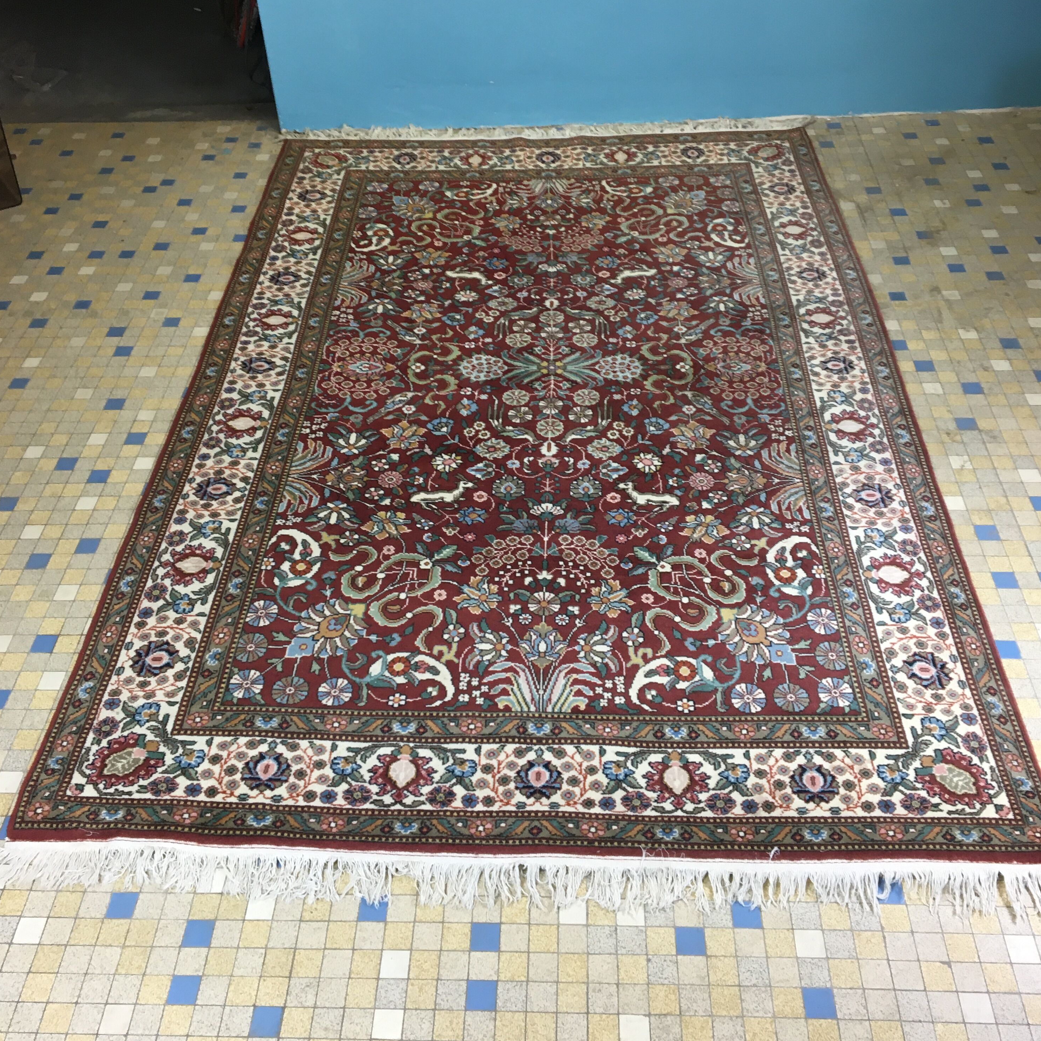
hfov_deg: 47.2
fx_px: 1191
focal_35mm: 35
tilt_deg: -40.1
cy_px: 431
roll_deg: +3.4
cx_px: 514
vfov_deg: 47.0
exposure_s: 1/33
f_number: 2.2
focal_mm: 4.15
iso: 80
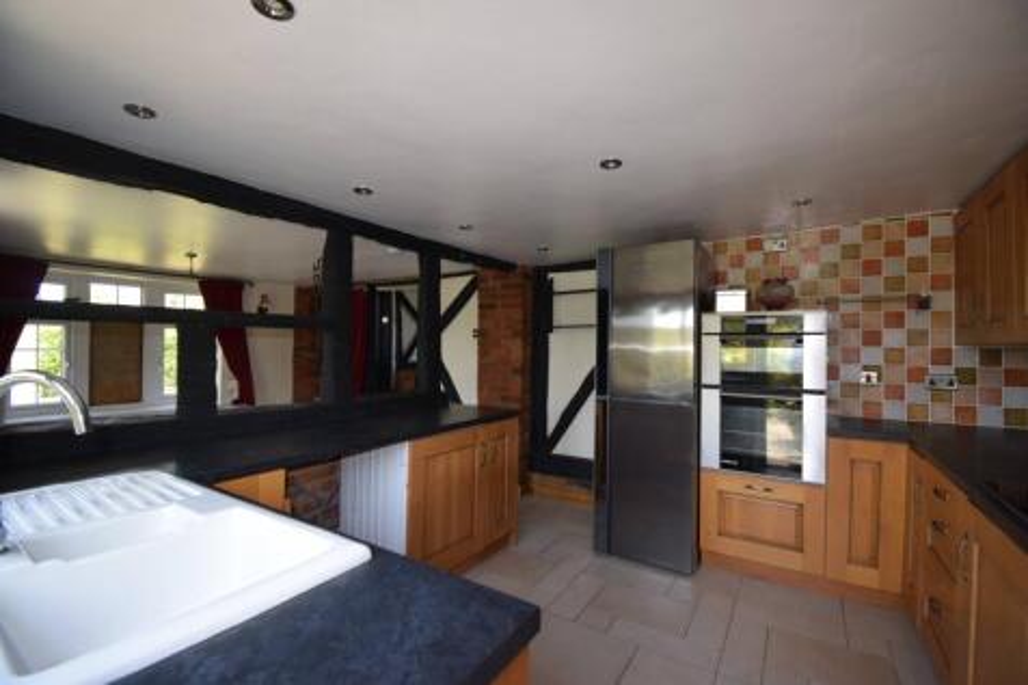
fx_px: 428
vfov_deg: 77.3
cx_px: 514
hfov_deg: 100.4
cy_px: 342
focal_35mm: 15
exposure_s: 1/125
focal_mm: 10
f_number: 5.6
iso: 640
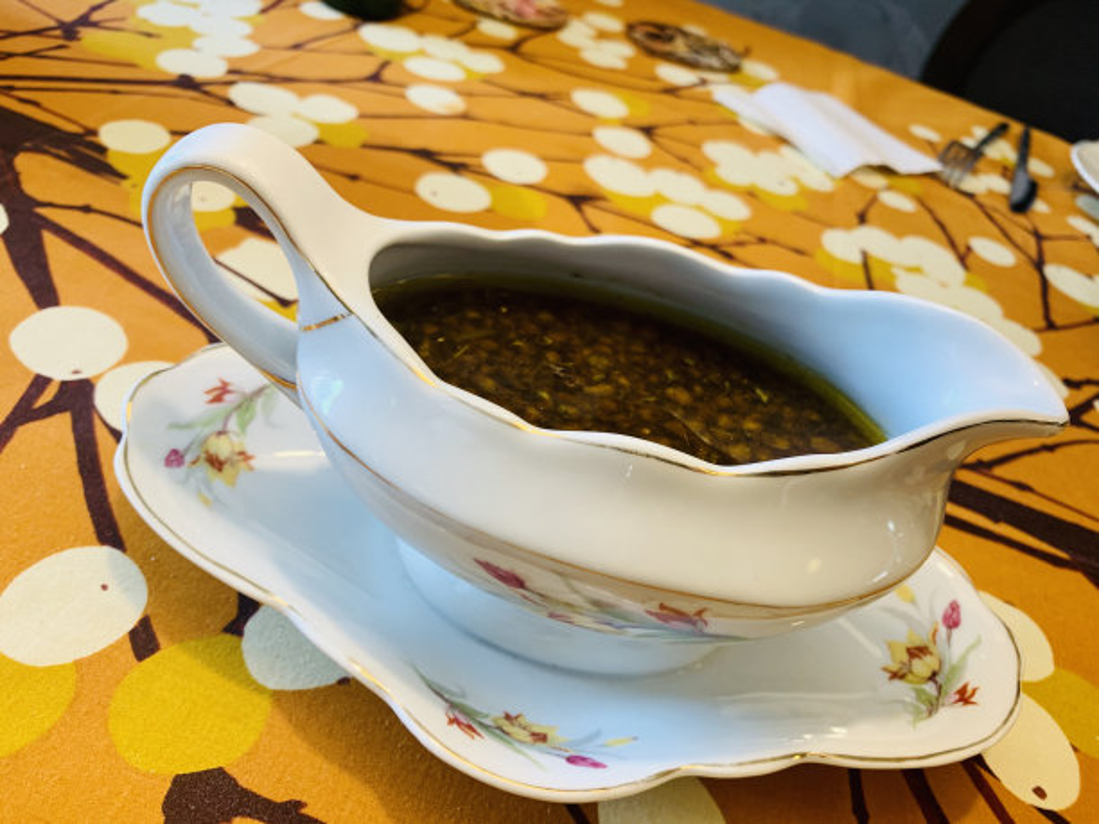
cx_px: 550
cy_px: 412
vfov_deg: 53.1
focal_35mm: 26
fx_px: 825
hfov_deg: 67.3
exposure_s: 1/60
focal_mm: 4.25
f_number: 1.8
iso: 50
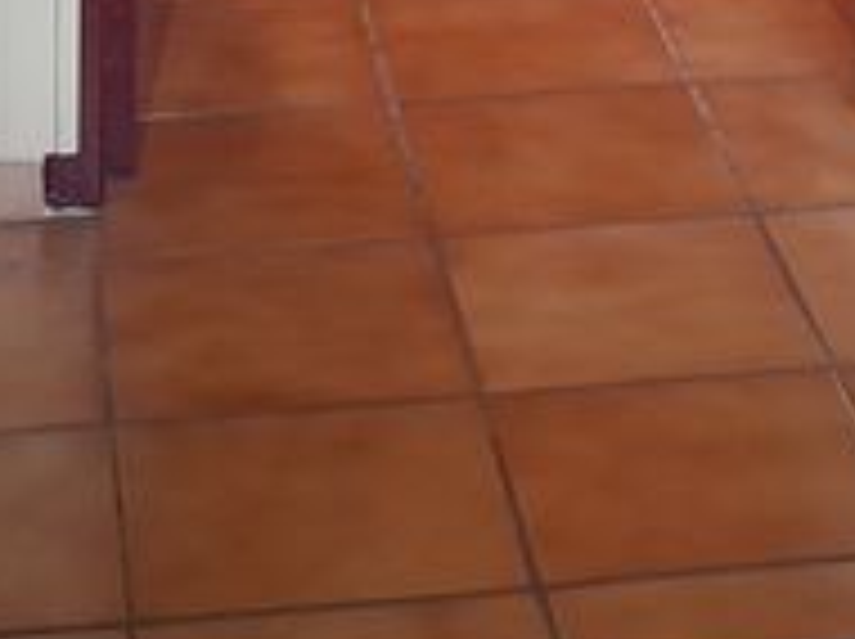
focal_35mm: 137
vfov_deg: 9.6
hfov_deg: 14.4
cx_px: 639
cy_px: -882
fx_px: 3380
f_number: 1.8
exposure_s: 1/50
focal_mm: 4
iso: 400
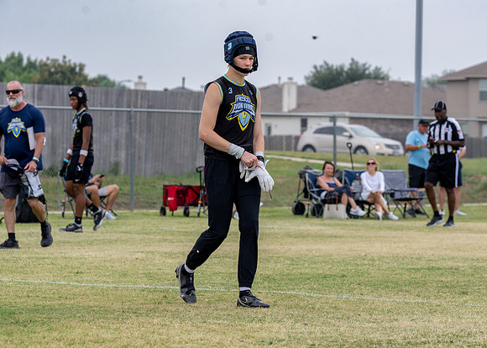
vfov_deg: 7.7
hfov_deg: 10.8
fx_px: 2568
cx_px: 262
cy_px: 167
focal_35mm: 186
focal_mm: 162
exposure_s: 1/250
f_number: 7.1
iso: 100
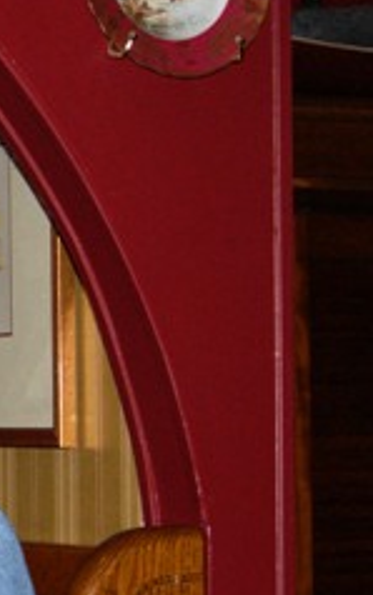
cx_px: -506
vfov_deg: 14.5
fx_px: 2339
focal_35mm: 144
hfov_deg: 8.4
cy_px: 380
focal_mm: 28
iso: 400
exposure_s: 1/60
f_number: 5.6
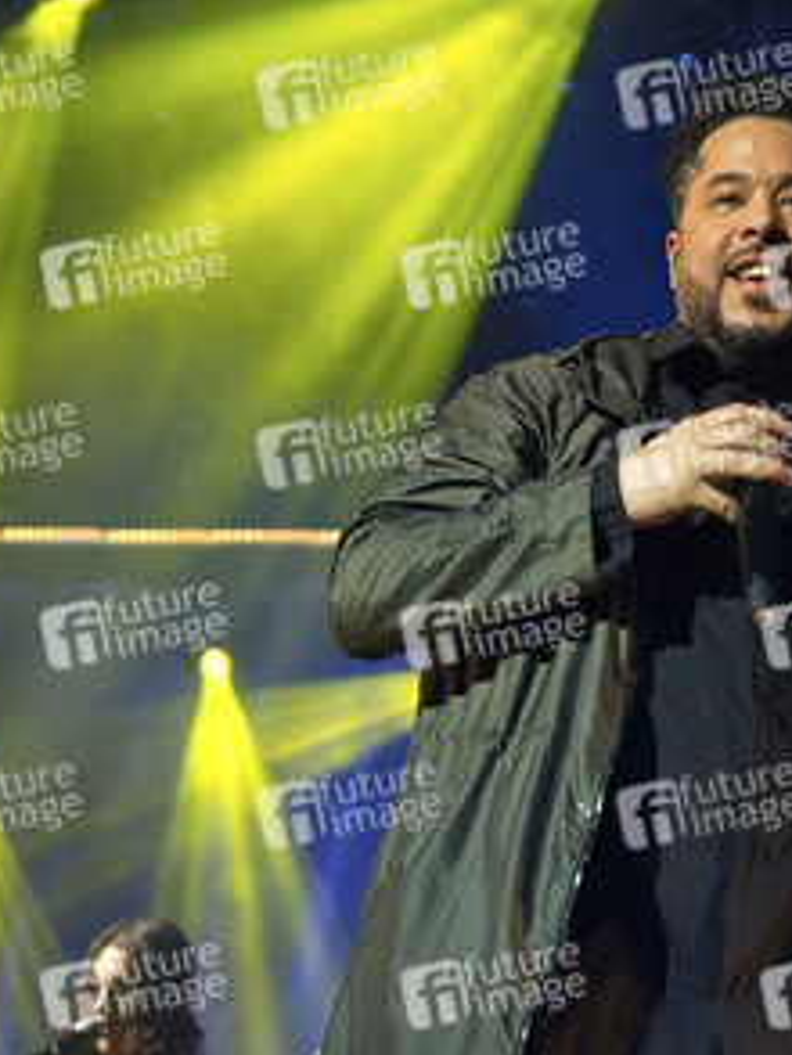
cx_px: 756
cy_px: 537
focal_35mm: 59
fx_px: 1799
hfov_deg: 23.9
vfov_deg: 32.7
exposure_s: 1/200
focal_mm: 40
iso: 1600
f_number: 2.8
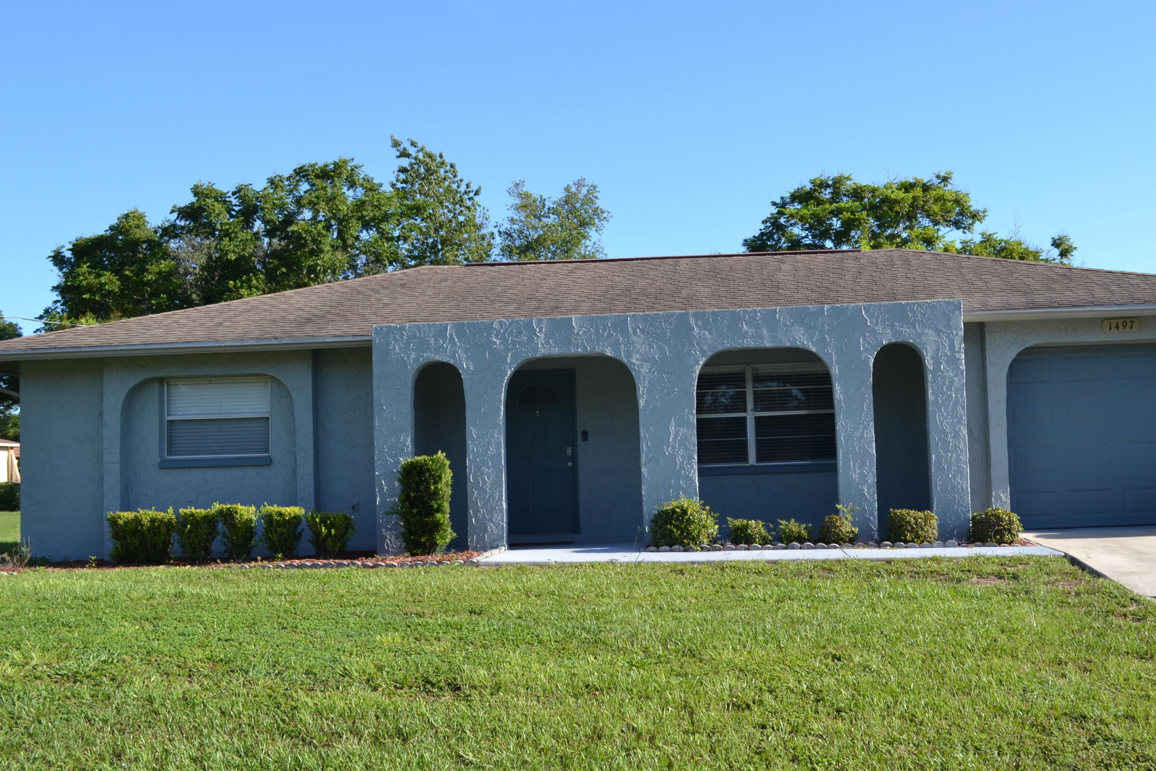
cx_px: 677
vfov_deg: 32.6
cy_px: 408
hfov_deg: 47.2
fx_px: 1316
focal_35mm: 41
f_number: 6.3
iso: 100
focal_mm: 22
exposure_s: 1/160
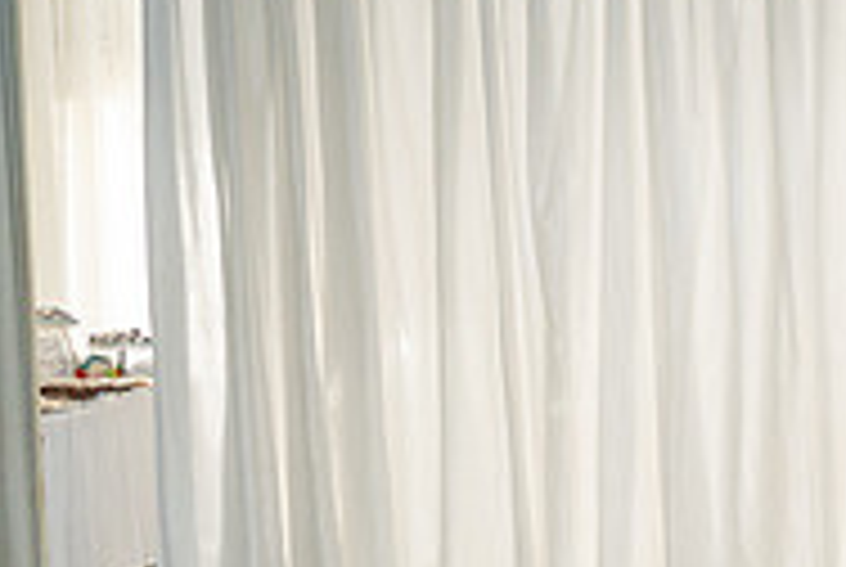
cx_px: 1569
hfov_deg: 16.6
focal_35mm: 100
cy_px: 531
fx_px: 2354
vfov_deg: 13.6
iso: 800
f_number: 3.2
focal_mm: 24
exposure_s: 1/160
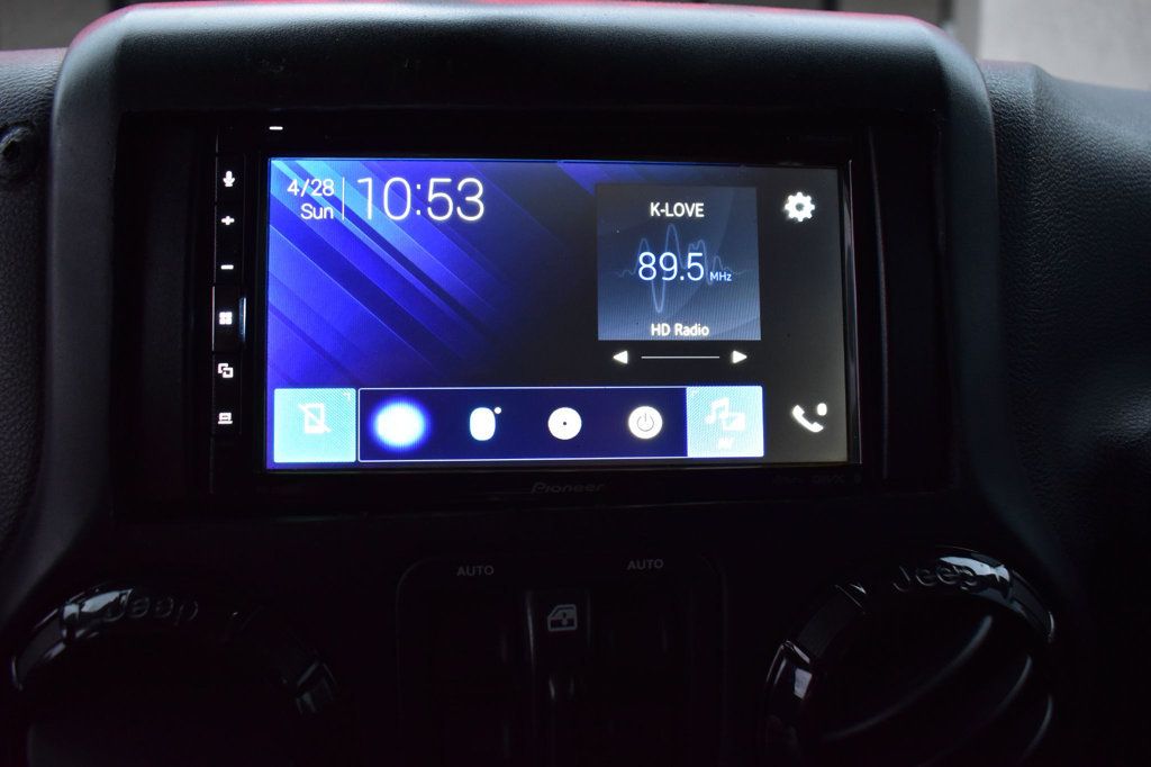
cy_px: 384
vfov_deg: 43.6
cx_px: 576
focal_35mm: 30
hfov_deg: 61.9
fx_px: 959
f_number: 5
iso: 1600
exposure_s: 1/15
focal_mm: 20
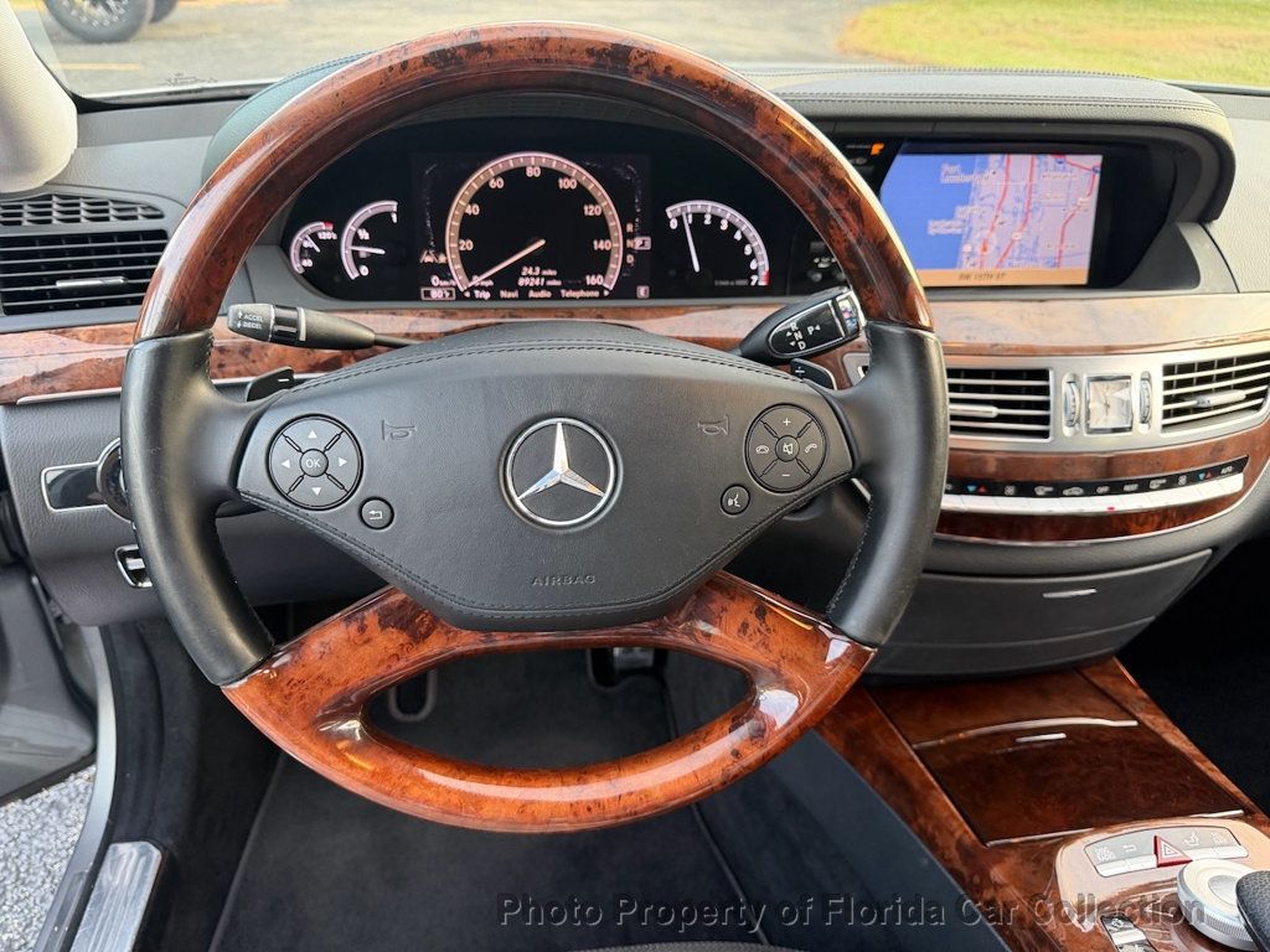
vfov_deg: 56.8
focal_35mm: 24
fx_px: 881
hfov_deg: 71.6
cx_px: 635
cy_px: 476
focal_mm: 6.76
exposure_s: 1/60
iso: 250
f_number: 1.78
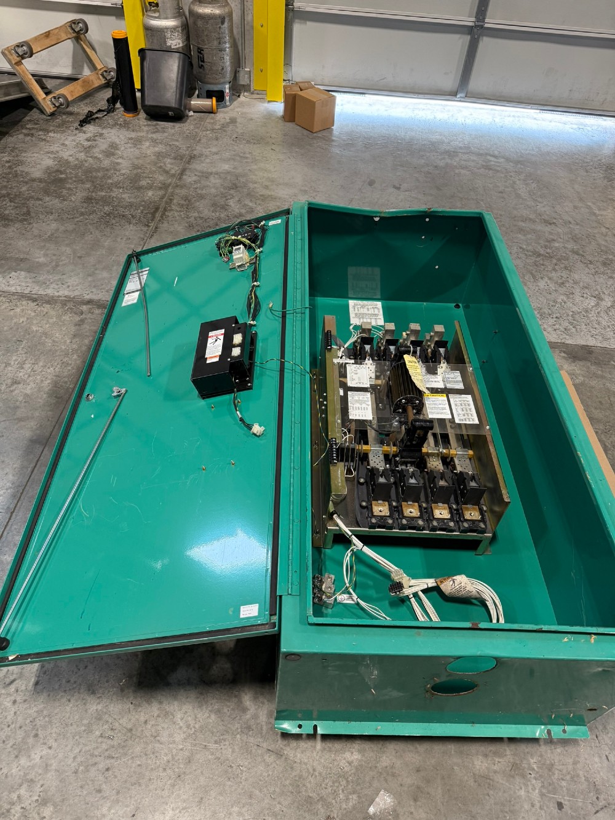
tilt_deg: -48.3
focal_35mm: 24
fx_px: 568
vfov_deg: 71.6
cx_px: 308
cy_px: 410
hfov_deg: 56.8
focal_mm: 6.76
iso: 200
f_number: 1.78
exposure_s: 1/63
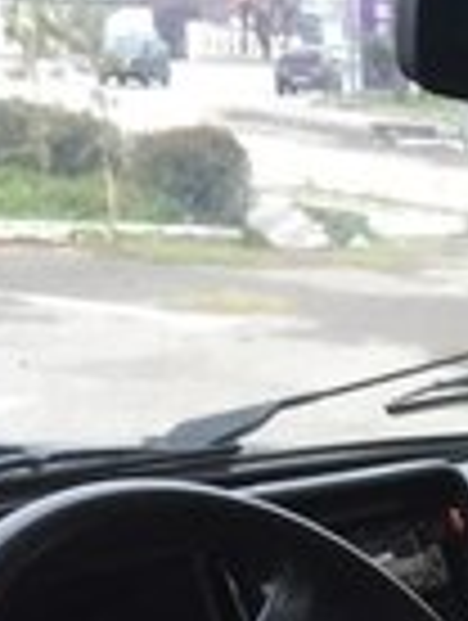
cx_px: 702
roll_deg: -2.0
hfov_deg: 13.5
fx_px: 1869
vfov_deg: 16.5
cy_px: 1026
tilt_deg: -26.0
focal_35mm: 104
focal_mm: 4.15
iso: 80
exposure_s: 1/33
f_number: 2.2
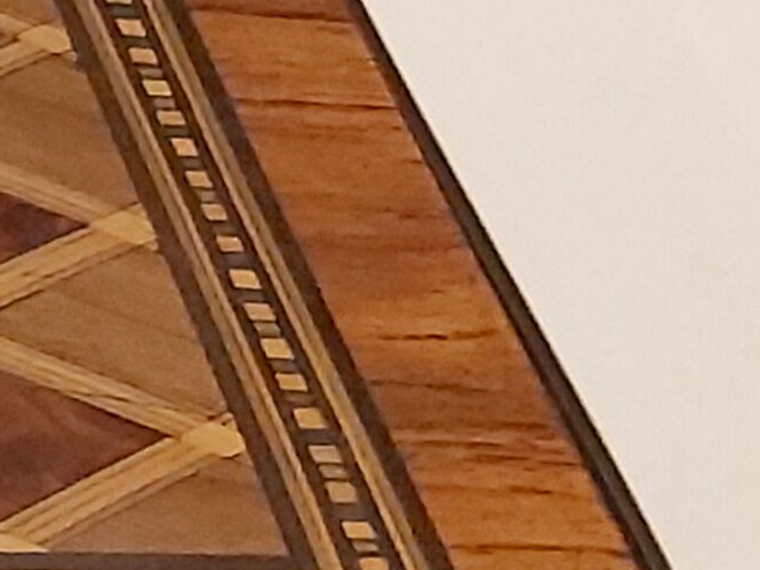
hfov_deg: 10.2
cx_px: -1285
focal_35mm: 159
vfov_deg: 9.3
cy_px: 415
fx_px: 3490
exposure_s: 1/25
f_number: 1.7
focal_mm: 3.92
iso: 400
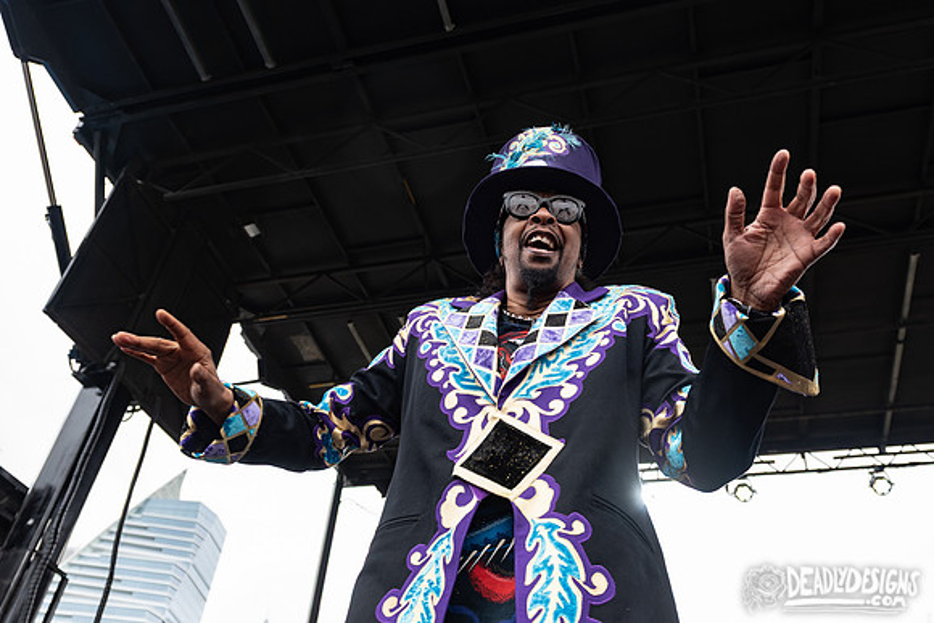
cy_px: 320
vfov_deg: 42.0
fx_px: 811
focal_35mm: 31
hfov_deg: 59.9
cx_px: 472
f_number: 4
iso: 400
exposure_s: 1/200
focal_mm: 24
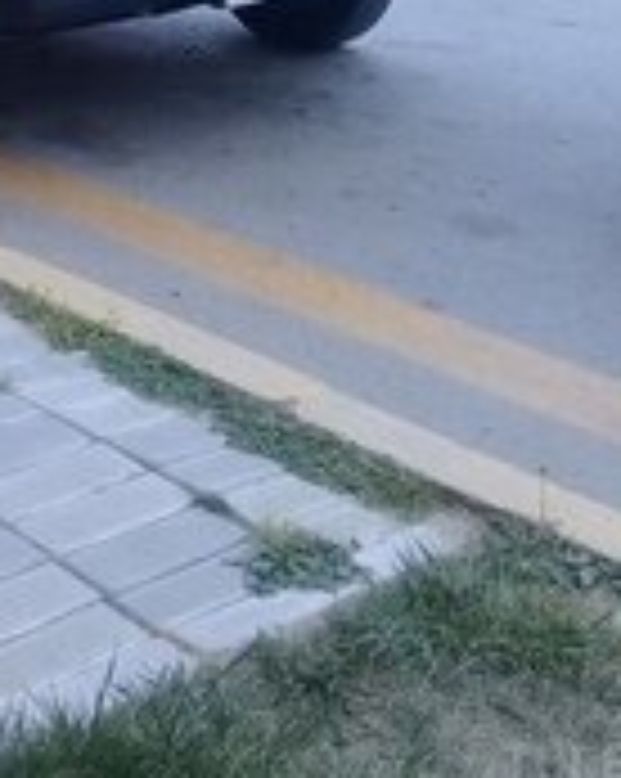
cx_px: -63
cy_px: -292
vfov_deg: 19.8
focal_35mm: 87
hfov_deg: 17.1
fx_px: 2002
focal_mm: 3.3
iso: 50
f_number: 2.2
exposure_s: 1/140
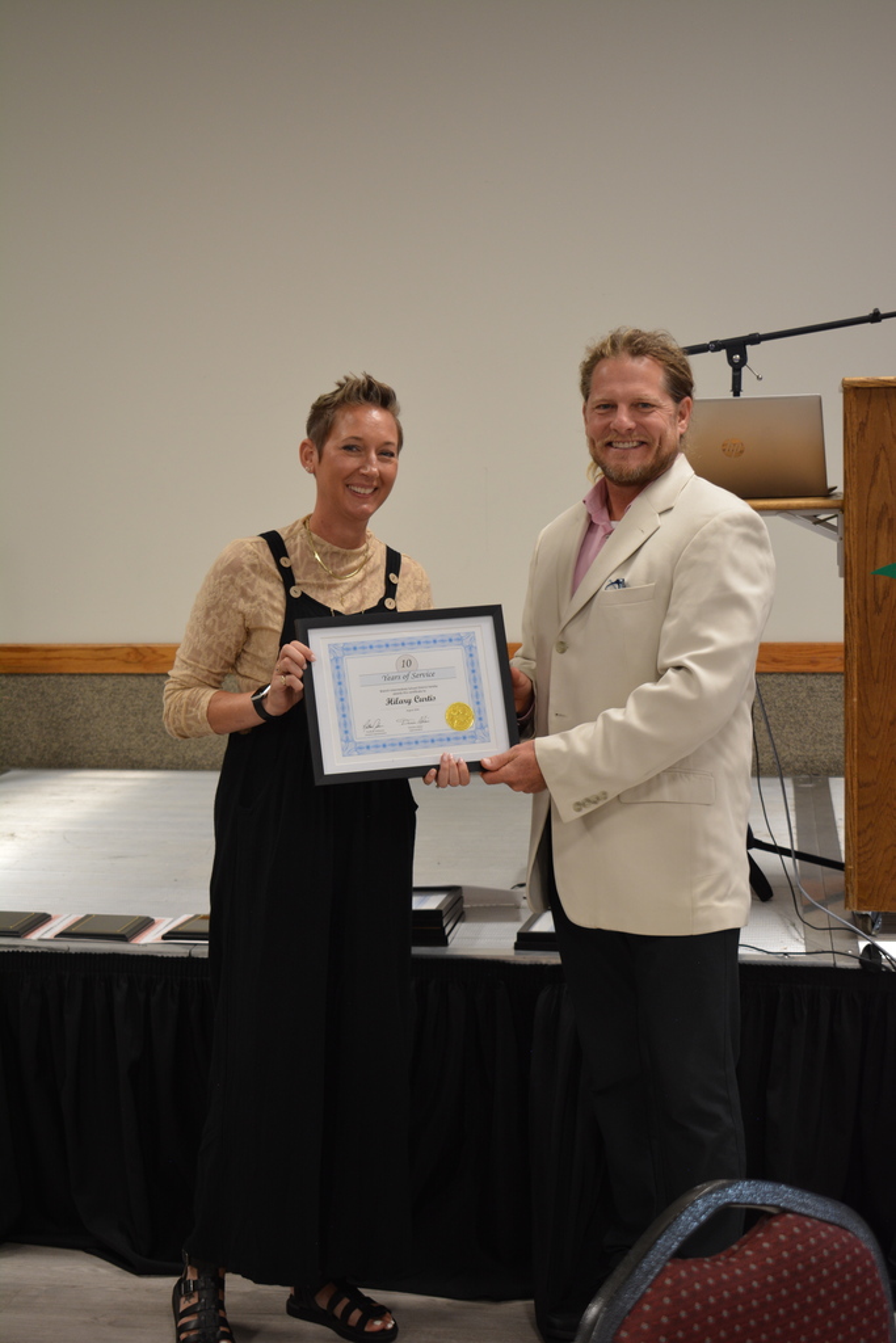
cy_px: 672
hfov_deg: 22.6
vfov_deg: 33.4
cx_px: 448
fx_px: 2239
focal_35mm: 60
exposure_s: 1/15
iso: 400
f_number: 4.8
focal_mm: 40
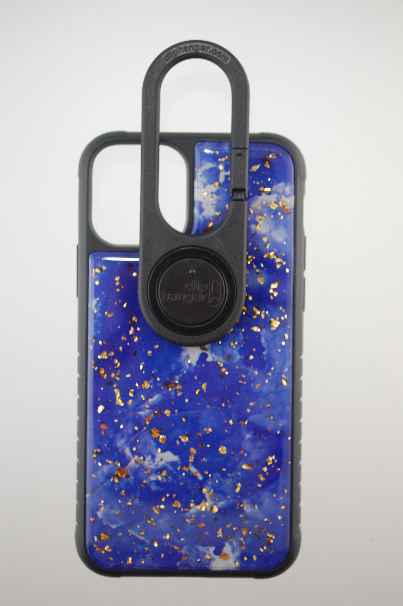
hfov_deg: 21.5
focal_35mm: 63
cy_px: 303
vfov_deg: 31.9
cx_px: 202
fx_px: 1060
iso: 800
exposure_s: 1/25
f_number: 5.3
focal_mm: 42
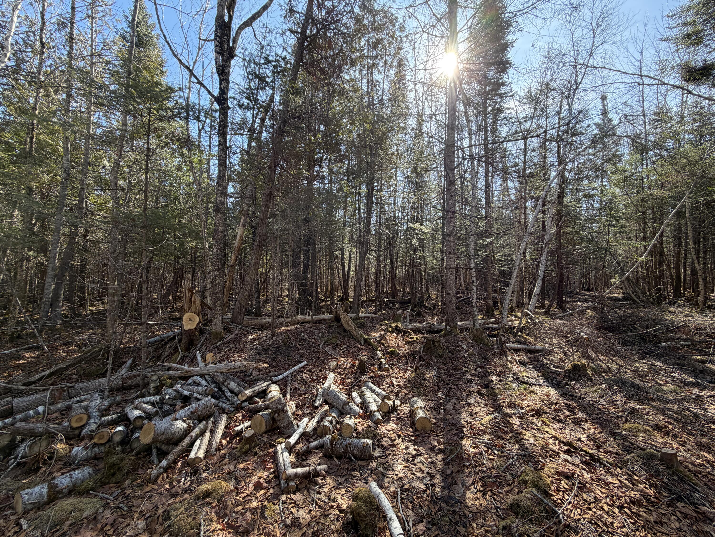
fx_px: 289
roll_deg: -0.7
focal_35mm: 14
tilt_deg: +0.7
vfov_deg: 85.7
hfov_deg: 102.1
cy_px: 268
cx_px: 358
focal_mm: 2.22
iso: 50
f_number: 2.2
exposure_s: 1/225
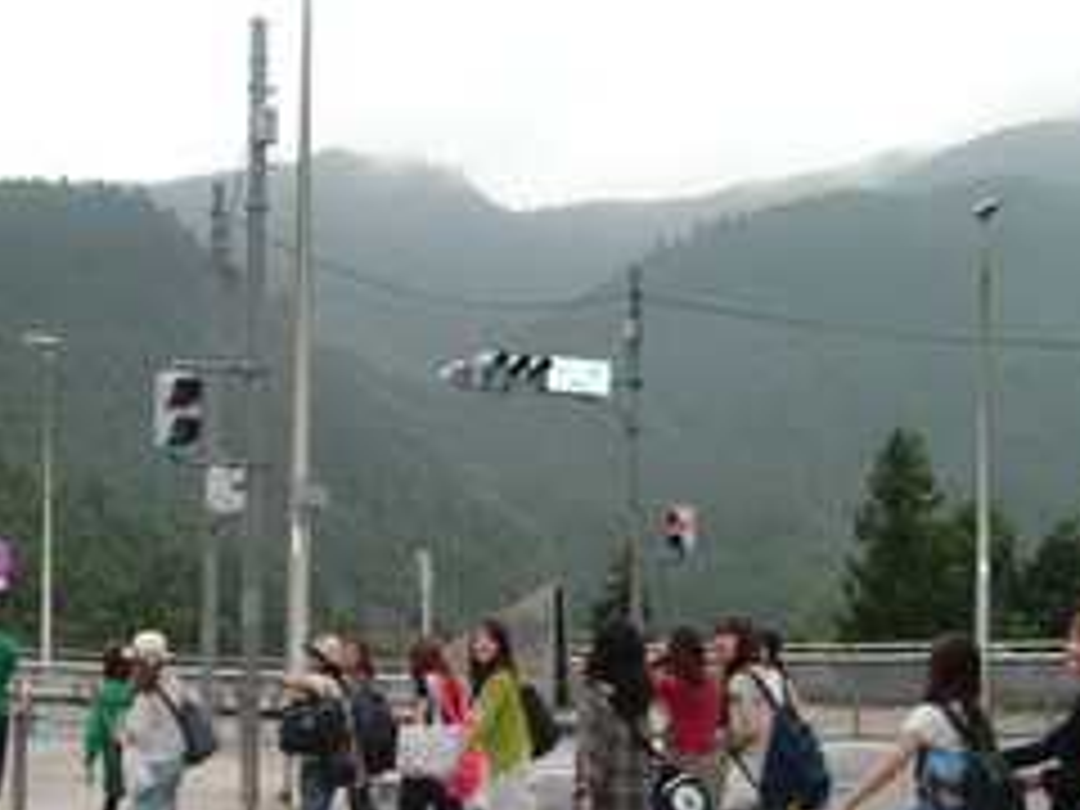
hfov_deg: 29.7
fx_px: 2028
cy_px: 634
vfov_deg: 22.3
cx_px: 392
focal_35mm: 65
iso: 64
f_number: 3
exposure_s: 1/250
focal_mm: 6.9
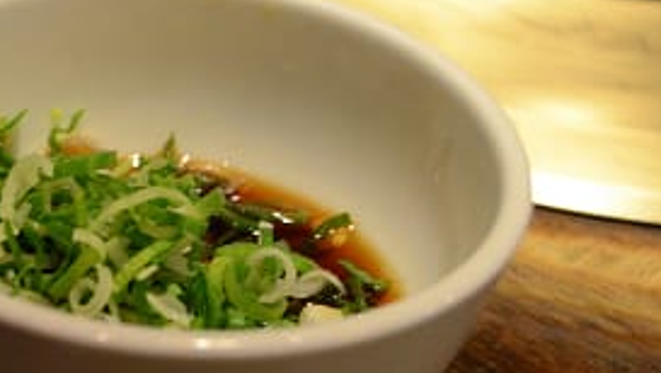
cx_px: 70
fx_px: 2140
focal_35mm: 122
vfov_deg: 10.0
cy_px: 208
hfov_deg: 17.3
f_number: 4.2
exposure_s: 1/20
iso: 2500
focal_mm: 38
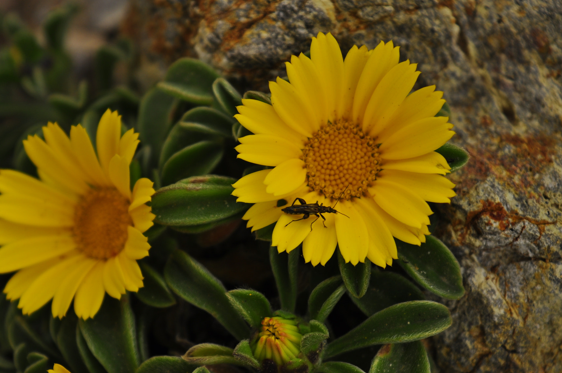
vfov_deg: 13.8
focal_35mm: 99
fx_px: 1537
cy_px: 204
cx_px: 261
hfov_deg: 20.7
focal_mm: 55
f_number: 5.6
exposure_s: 1/500
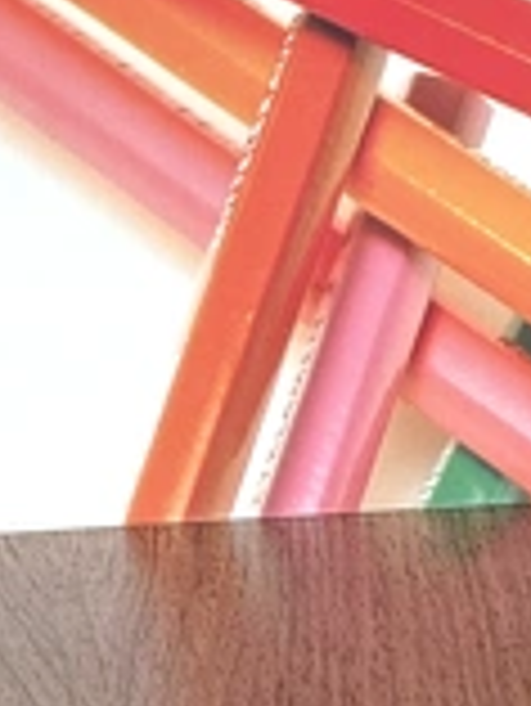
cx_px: 241
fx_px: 6822
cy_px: -591
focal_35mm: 334
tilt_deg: -2.2
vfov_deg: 5.8
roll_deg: -1.9
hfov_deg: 4.5
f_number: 2.8
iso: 80
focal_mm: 9
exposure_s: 1/99
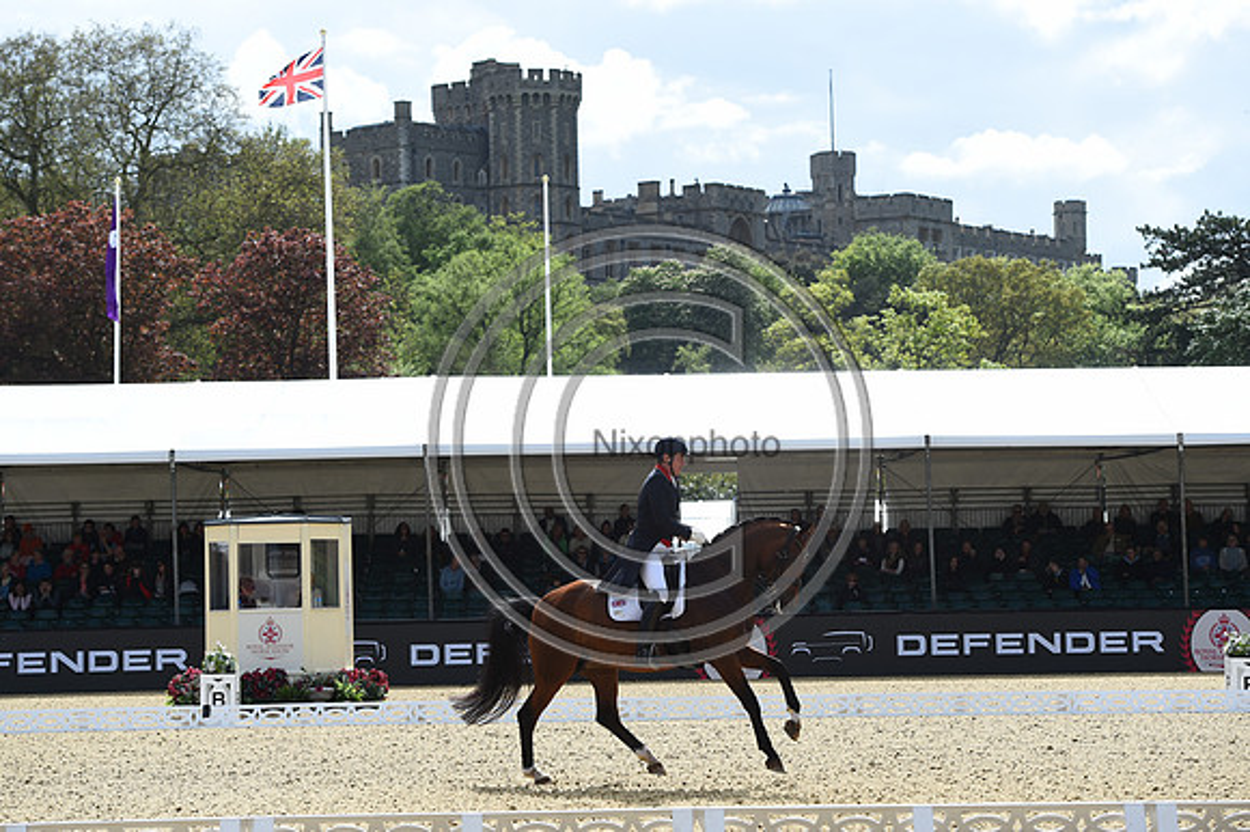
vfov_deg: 13.7
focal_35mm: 100
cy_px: 416
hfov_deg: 20.4
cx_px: 625
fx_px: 3470
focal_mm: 100
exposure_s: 1/1250
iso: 160
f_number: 4.5
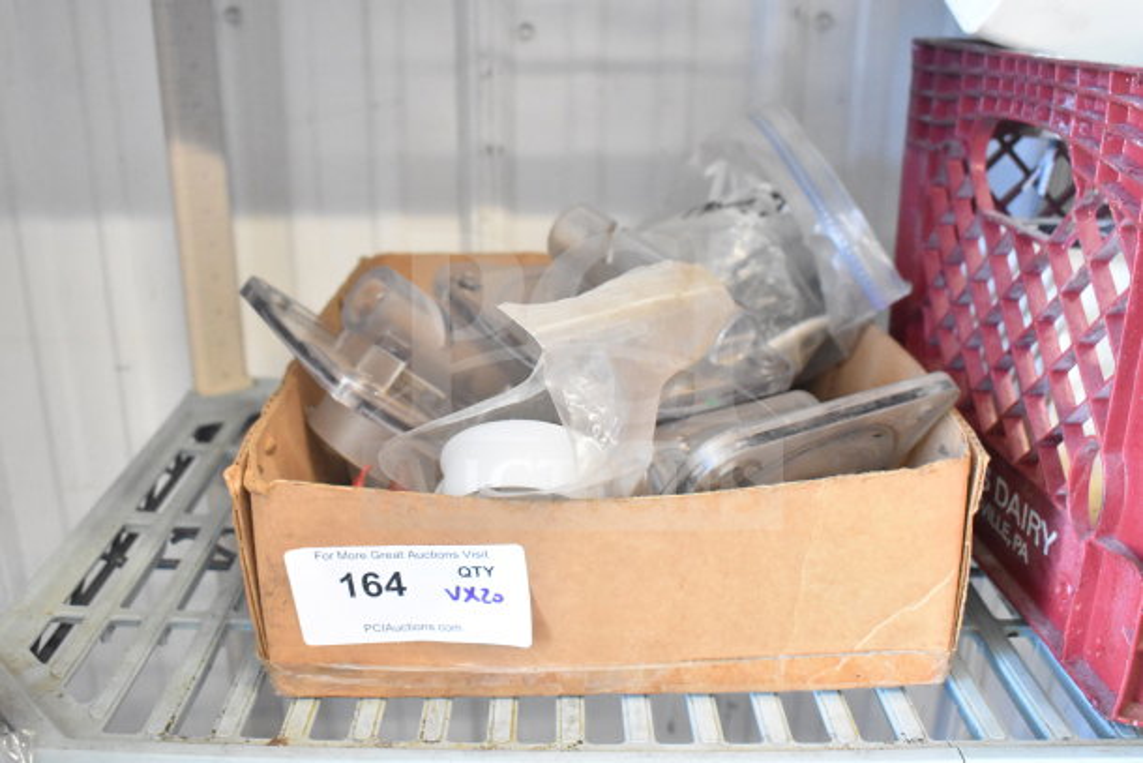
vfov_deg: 36.9
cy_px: 382
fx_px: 1143
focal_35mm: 36
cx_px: 572
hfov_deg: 53.1
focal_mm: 24
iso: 6400
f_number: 5
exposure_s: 1/100
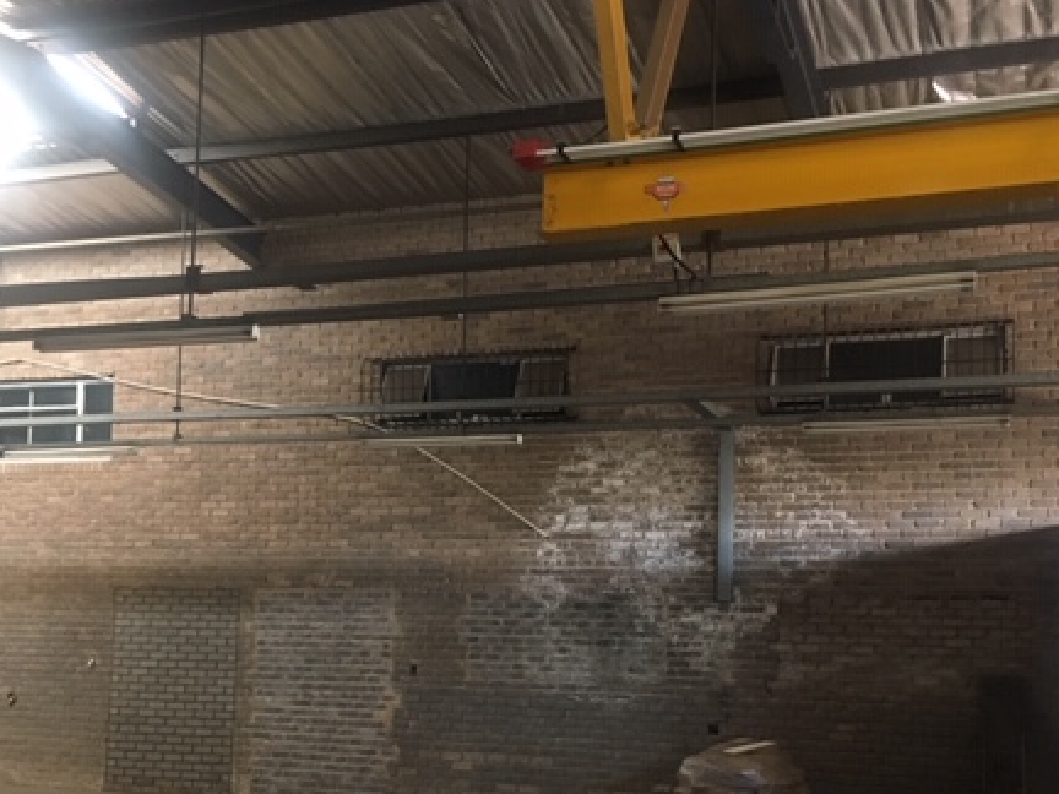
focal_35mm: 43
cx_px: 542
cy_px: 556
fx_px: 1315
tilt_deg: +3.0
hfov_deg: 43.8
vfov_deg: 33.2
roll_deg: -0.9
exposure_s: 1/20
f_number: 2.2
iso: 200
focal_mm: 4.15
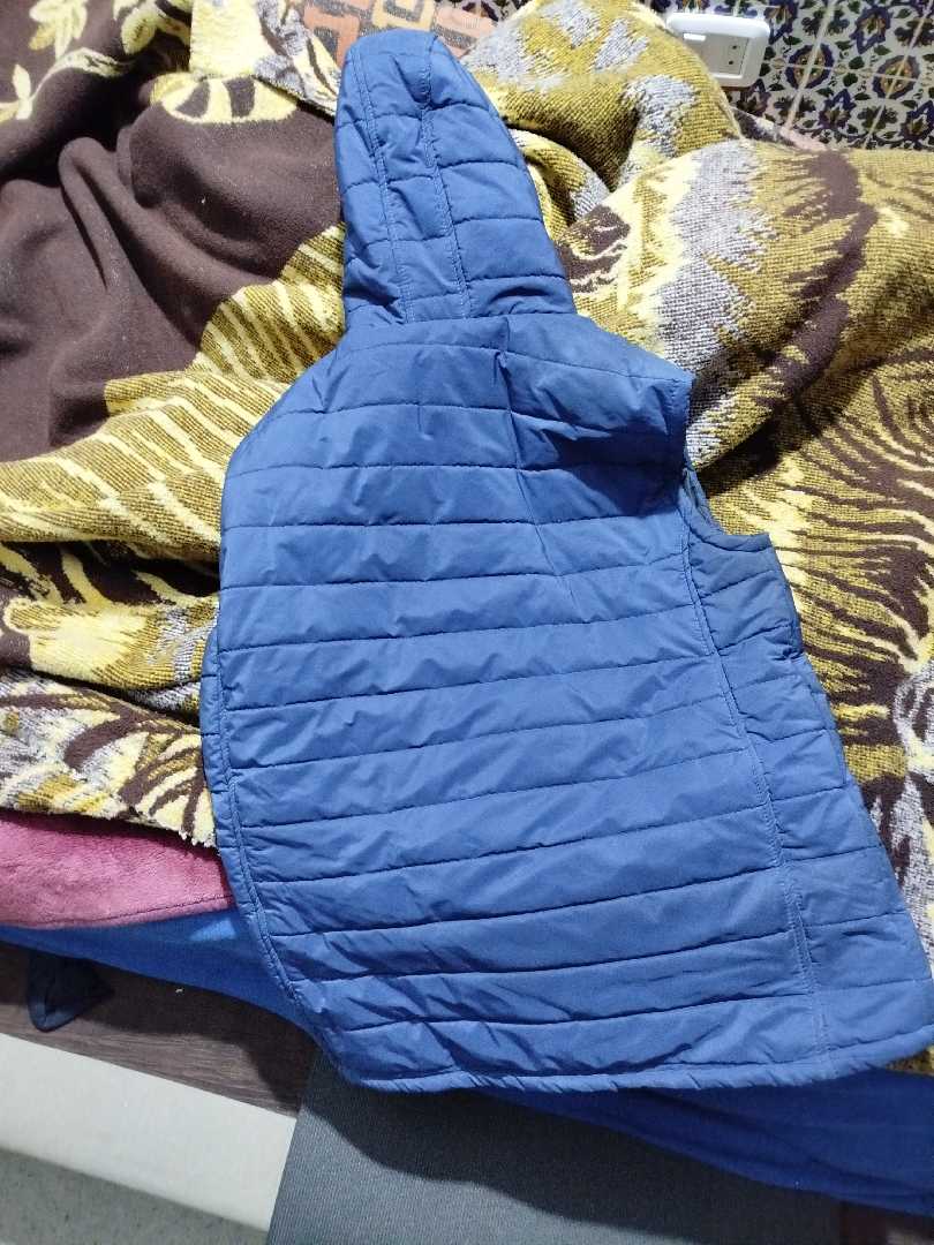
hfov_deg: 56.8
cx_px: 467
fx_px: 863
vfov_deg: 71.6
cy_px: 622
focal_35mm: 24
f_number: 1.7
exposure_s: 1/17
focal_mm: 5.31
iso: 1600
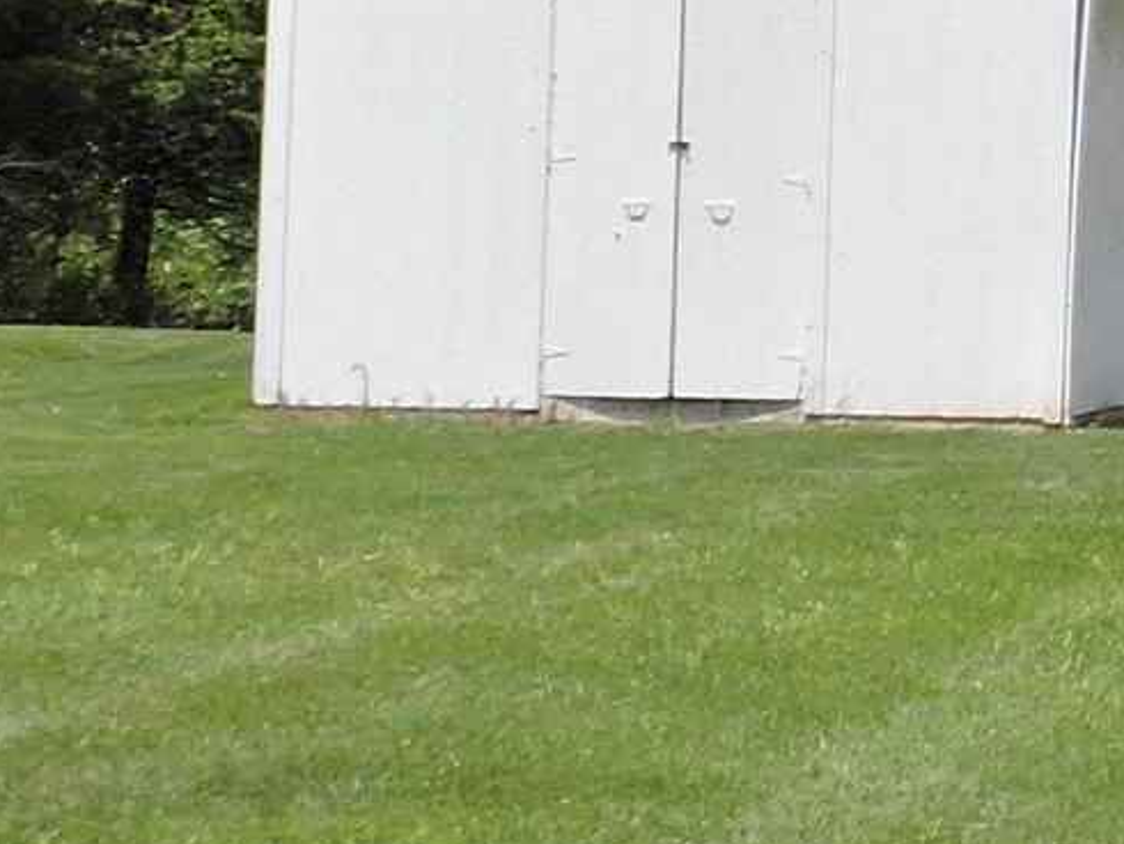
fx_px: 6107
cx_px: 2668
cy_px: -41
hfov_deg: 9.4
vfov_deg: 7.9
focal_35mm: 188
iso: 100
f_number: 3.5
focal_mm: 5.4
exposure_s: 1/1250
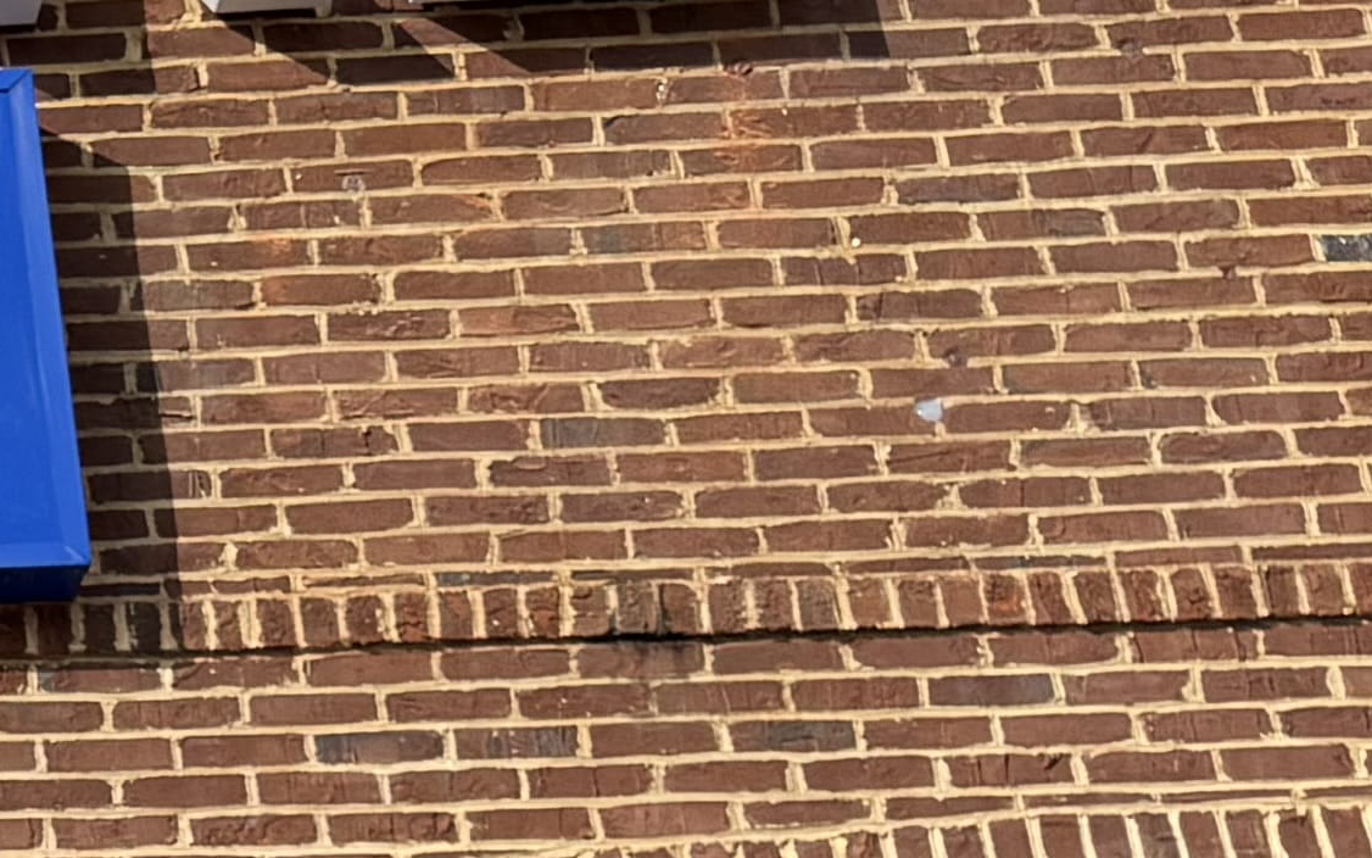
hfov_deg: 13.5
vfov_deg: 10.1
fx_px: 4824
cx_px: -1489
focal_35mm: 129
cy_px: 641
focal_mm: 6.76
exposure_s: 1/4975
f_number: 1.78
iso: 80
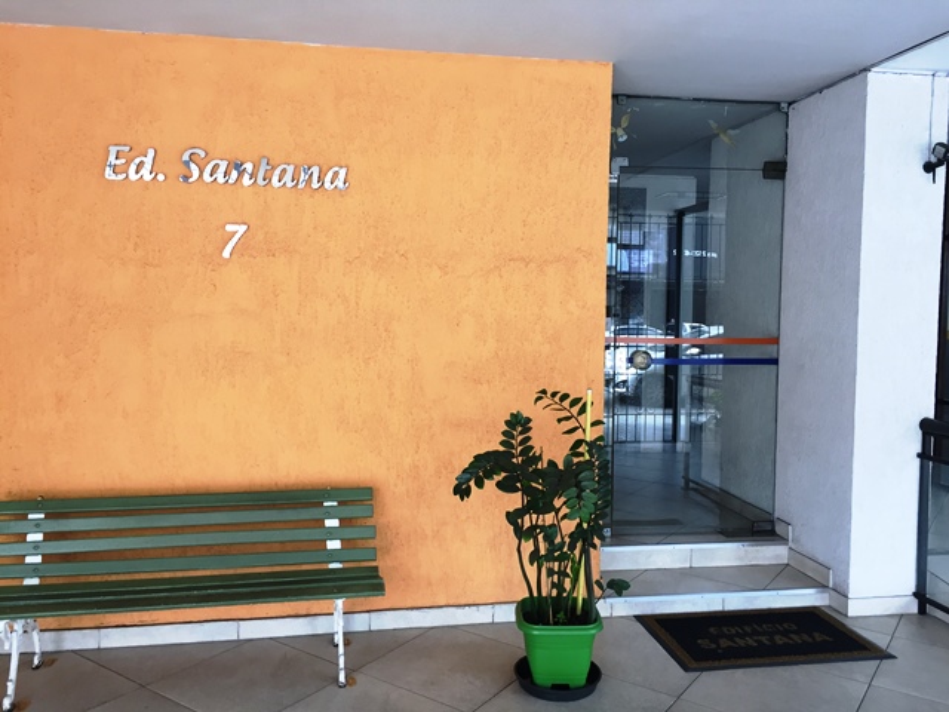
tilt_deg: -3.6
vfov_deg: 48.2
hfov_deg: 61.7
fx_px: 795
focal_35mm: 29
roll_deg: -1.5
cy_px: 356
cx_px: 474
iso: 32
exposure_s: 1/40
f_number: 2.2
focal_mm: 4.15
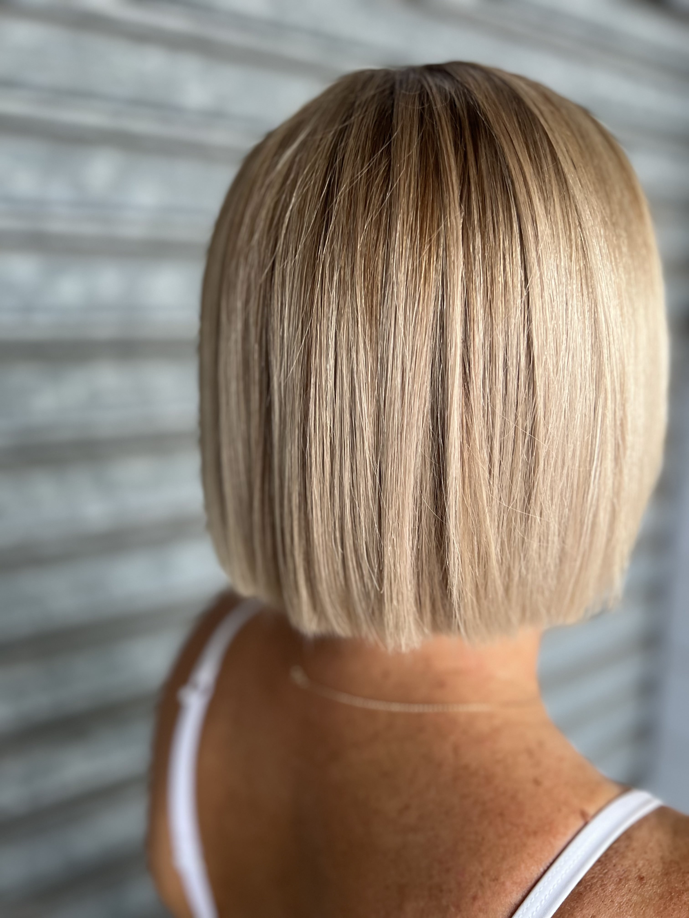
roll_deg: +1.2
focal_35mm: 26
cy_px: 459
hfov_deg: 53.1
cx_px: 344
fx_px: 690
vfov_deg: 67.3
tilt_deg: -10.6
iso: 125
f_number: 1.5
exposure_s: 1/121
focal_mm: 5.7
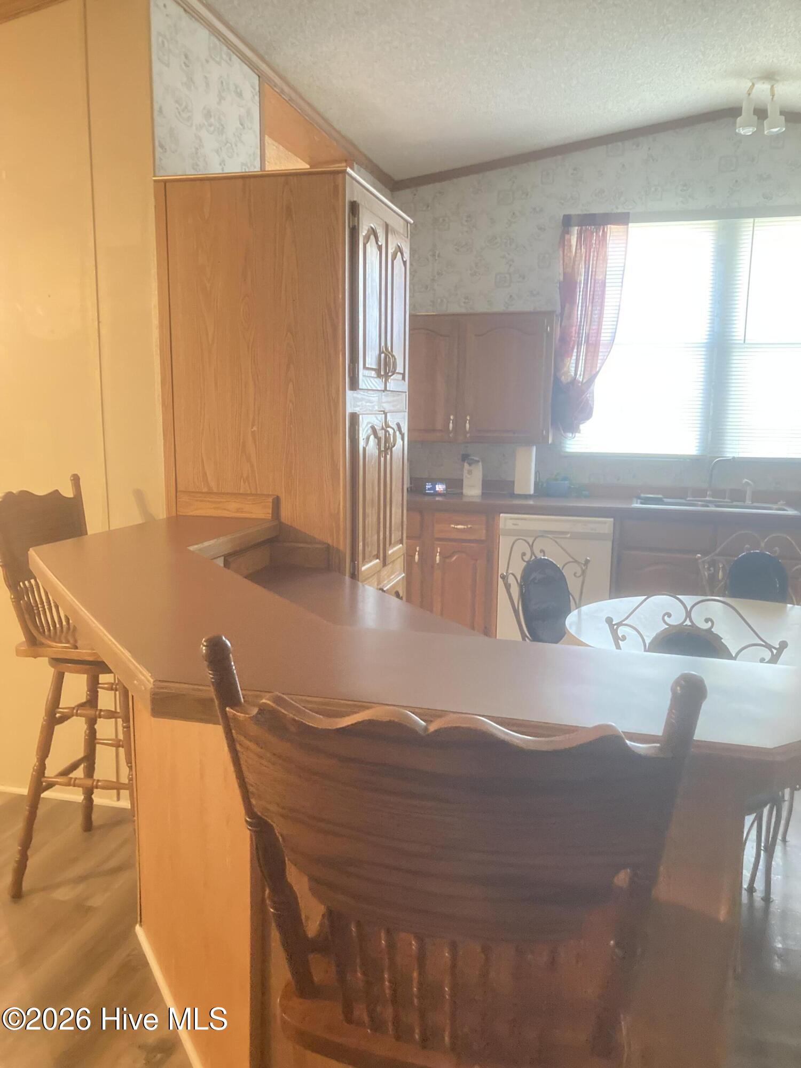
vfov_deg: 63.4
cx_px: 400
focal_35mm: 28
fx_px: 864
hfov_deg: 49.7
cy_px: 534
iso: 640
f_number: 1.8
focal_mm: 3.99
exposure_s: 1/30
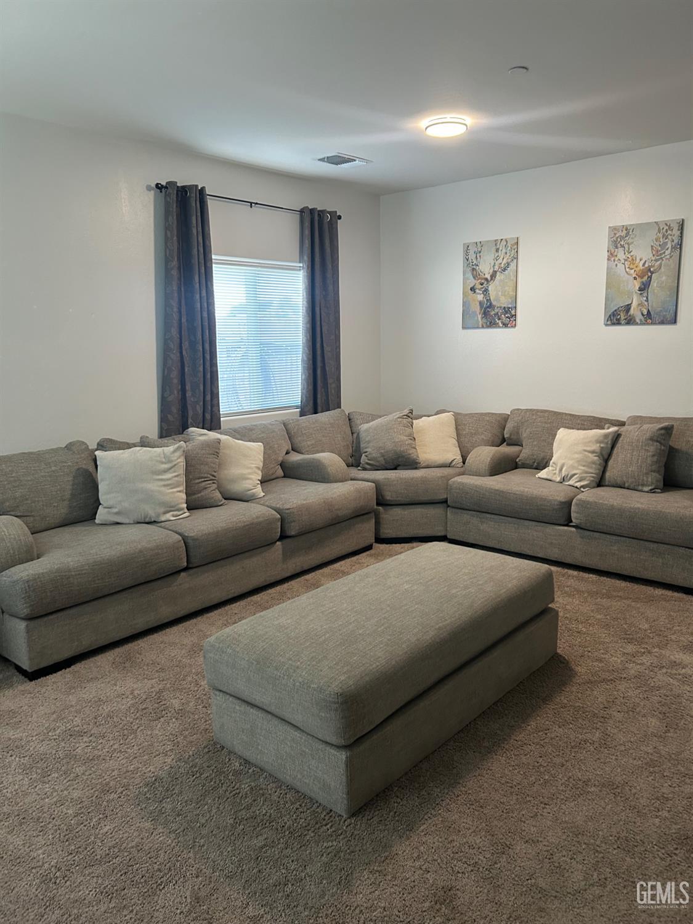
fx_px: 694
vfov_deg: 67.3
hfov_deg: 53.1
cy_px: 462
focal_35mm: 26
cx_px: 346
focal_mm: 5.7
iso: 250
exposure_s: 1/60
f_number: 1.5
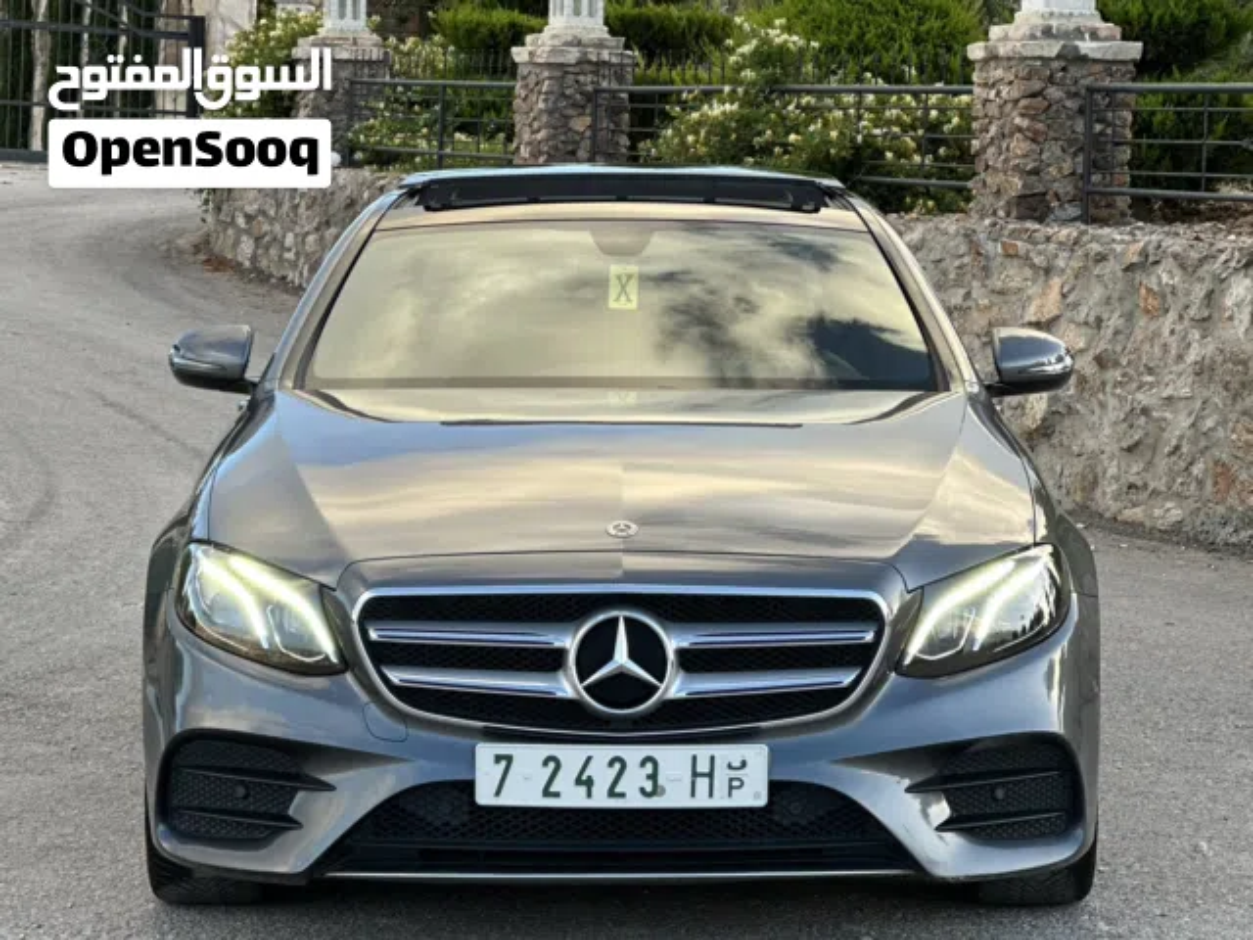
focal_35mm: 77
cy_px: 470
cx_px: 626
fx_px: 2787
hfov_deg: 25.3
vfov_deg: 19.1
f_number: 2.8
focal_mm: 9
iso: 50
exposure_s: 1/121
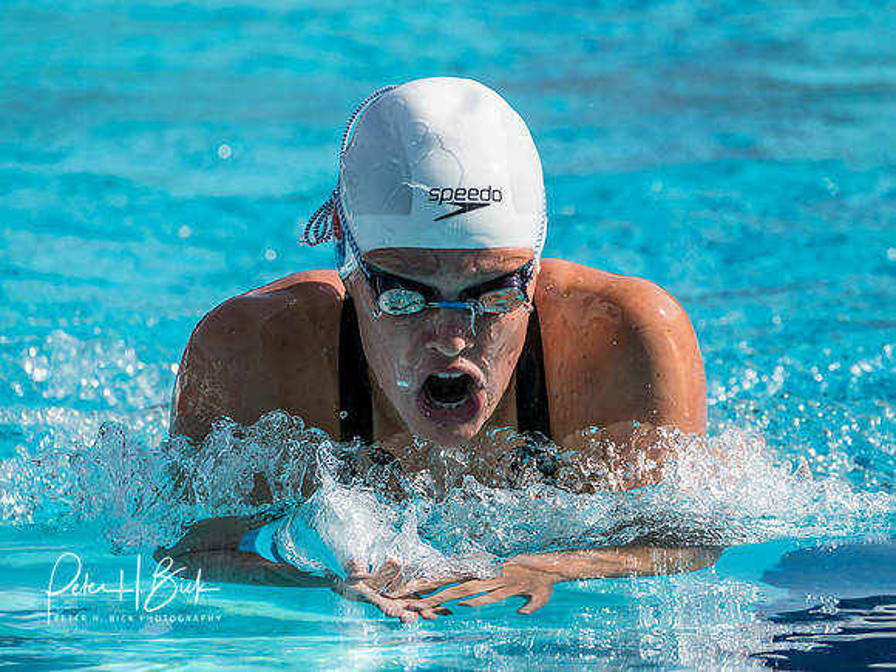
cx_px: 448
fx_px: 10587
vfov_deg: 3.6
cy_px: 336
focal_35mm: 409
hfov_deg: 4.8
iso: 250
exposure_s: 1/1600
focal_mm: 204
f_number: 5.6
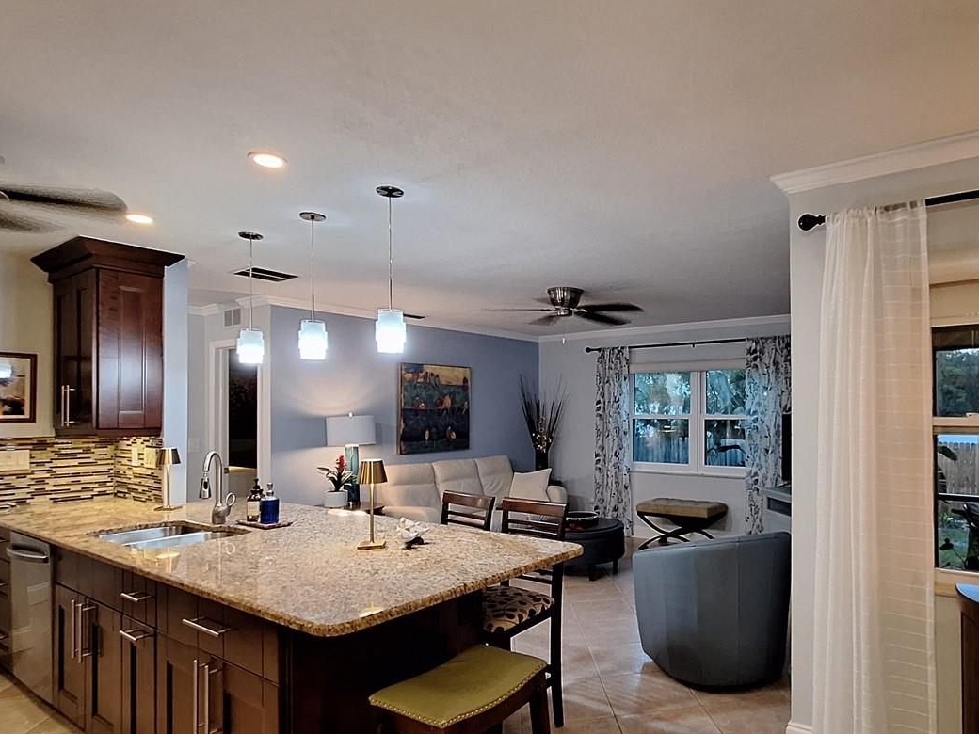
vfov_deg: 65.9
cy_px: 392
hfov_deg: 80.0
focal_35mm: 20
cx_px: 622
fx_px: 566
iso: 250
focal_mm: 1.74
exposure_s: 1/24
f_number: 2.2
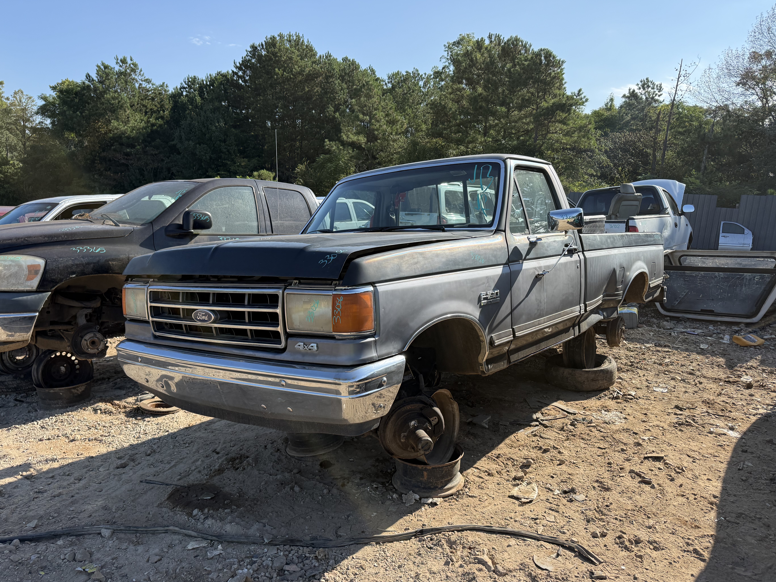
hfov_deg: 69.4
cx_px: 387
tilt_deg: -6.7
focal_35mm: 25
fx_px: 560
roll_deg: -4.4
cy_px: 300
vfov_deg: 54.9
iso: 100
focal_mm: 6.76
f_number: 1.78
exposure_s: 1/3021
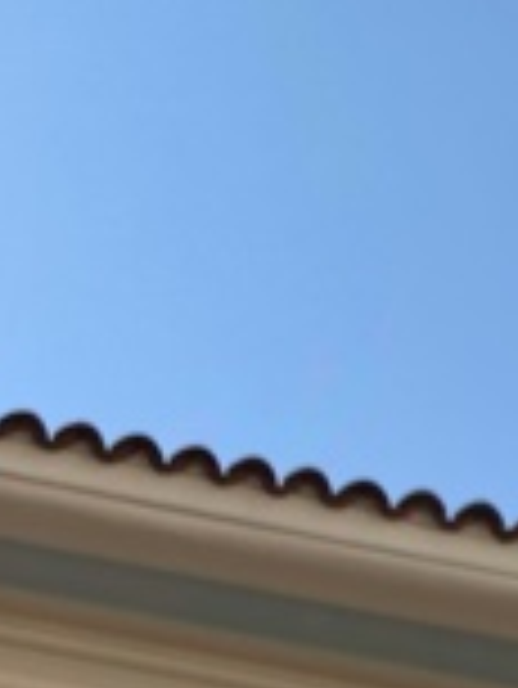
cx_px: 1083
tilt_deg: +58.6
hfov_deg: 9.9
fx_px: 2730
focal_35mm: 137
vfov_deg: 14.3
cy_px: 81
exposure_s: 1/1000
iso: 20
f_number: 1.8
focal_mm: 3.99
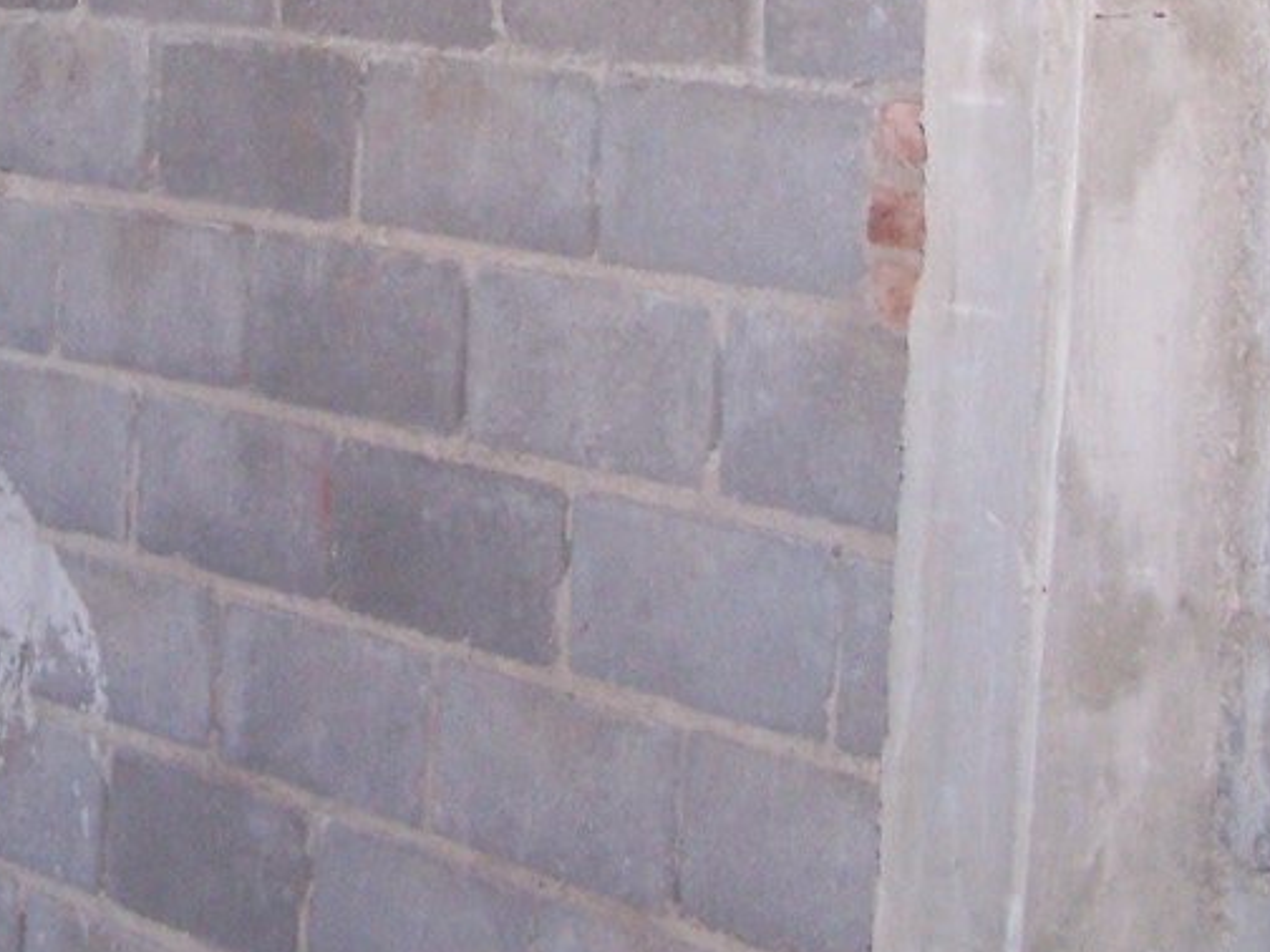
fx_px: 4293
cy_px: -259
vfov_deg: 12.3
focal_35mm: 117
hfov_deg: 16.7
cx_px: 189
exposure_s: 1/60
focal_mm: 6.3
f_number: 2.8
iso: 140
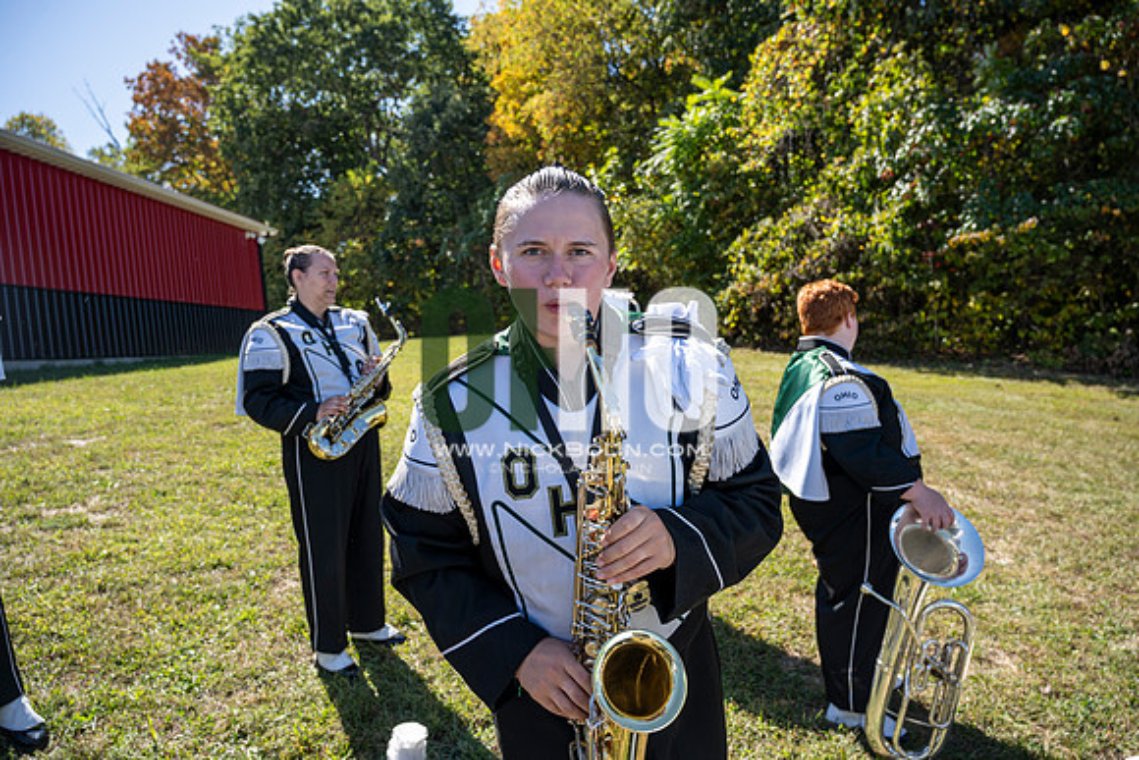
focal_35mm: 24
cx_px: 570
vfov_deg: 53.2
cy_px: 380
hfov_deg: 73.7
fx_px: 759
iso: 64
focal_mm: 24
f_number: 4.5
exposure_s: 1/250
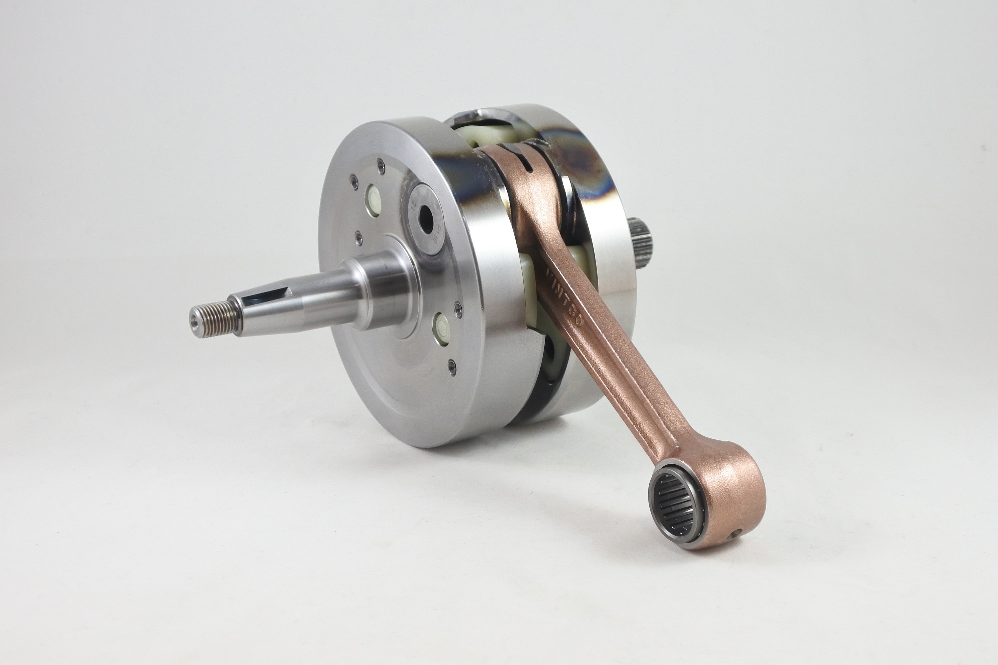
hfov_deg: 43.6
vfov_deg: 29.9
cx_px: 499
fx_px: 1248
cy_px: 332
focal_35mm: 45
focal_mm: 16.8
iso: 560
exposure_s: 1/125
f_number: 4.5
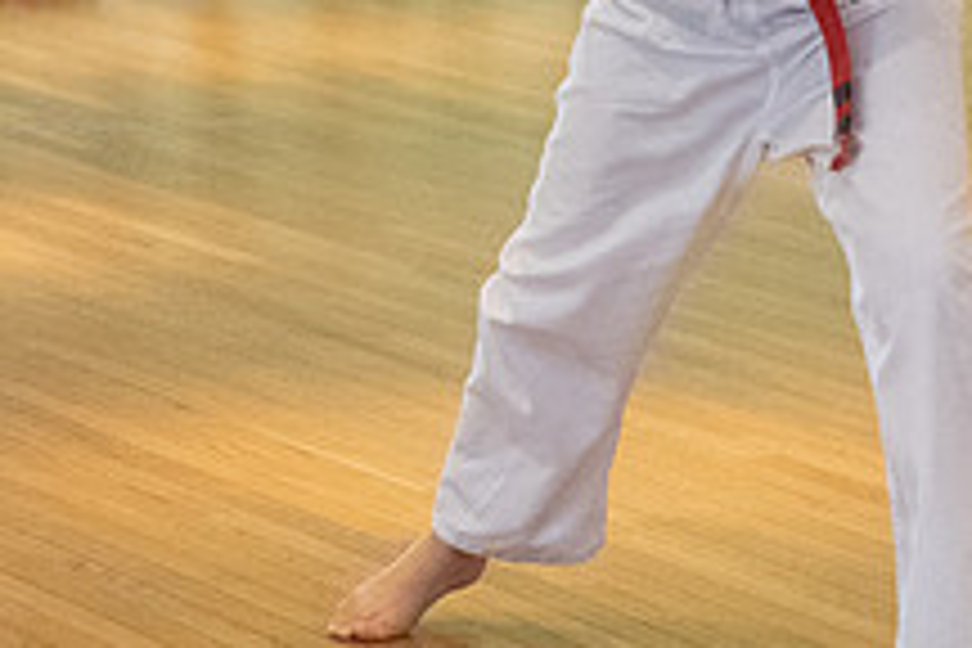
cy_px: -119
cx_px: 855
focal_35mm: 318
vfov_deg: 4.3
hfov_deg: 6.5
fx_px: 8585
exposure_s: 1/500
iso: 3200
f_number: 2
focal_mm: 50
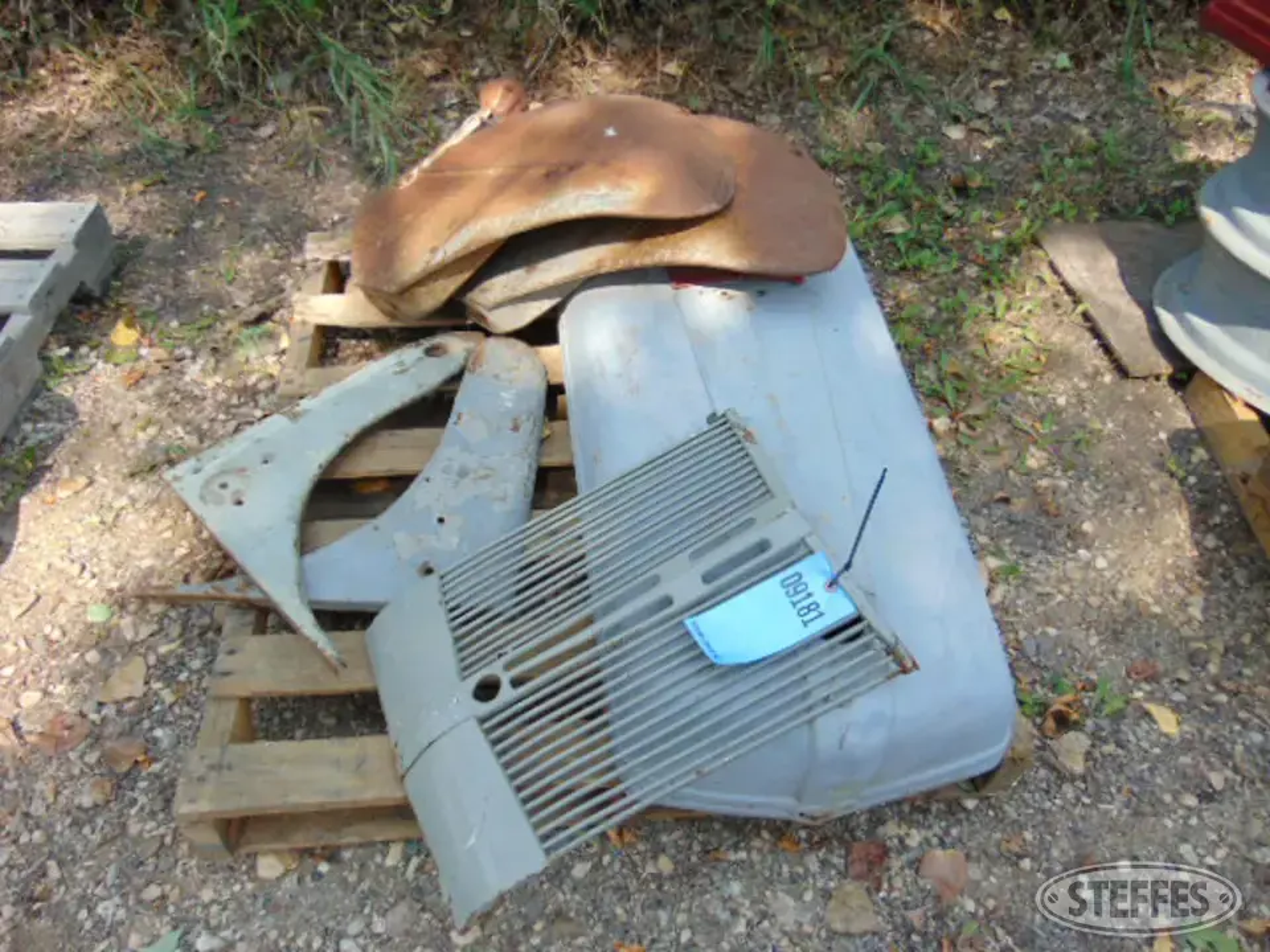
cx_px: 635
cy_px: 476
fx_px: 917
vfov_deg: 54.9
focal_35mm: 25
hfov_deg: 69.4
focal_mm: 4.5
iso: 80
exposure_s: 1/400
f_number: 3
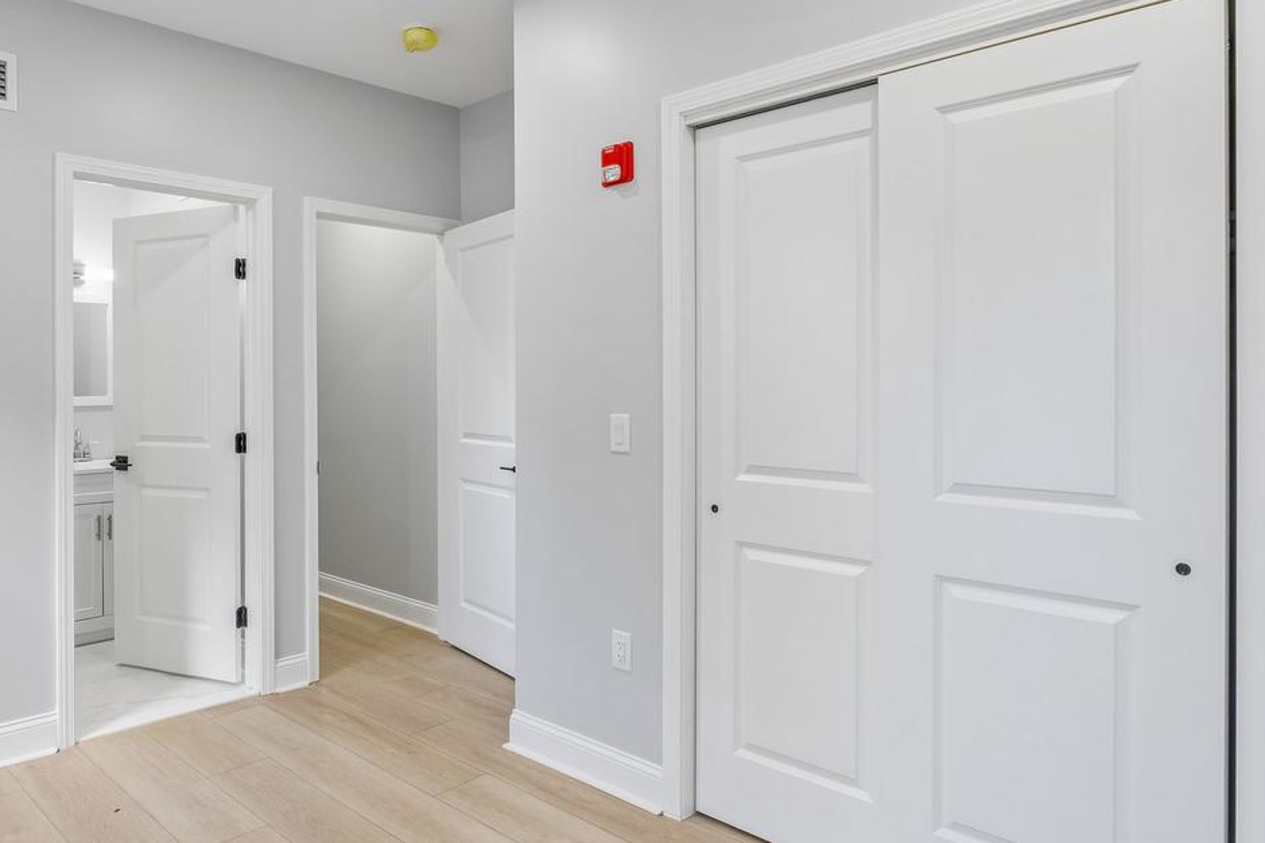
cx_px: 502
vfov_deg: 55.0
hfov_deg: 75.2
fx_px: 808
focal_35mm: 23
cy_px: 380
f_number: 8
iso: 250
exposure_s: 1/8
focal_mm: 10
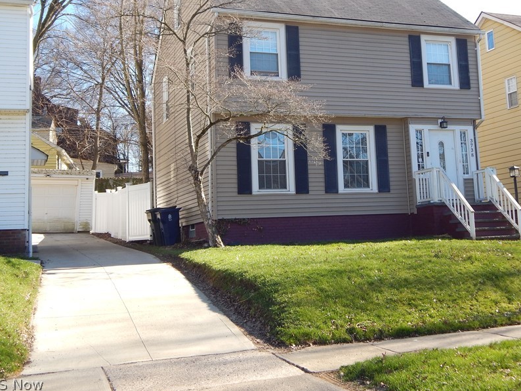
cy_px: 143
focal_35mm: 49
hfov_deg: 38.8
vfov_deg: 29.6
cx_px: 310
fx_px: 738
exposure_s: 1/320
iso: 125
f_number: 3.4
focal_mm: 6.8
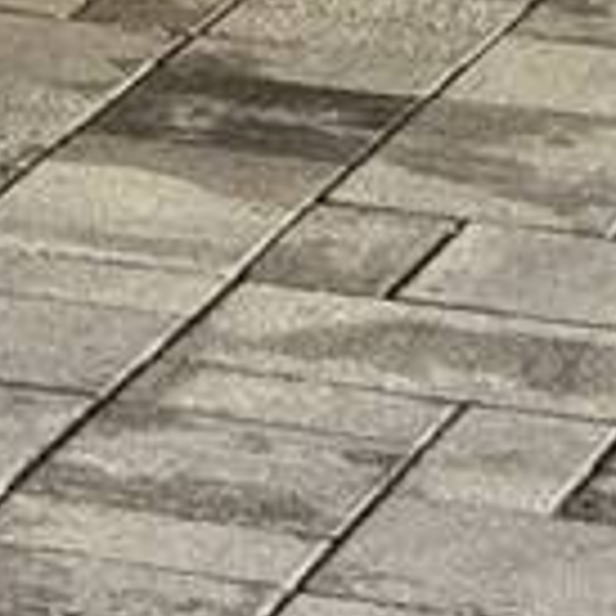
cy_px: -1156
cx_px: -1605
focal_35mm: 371
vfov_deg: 4.5
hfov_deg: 4.4
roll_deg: +0.0
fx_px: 7469
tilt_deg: -7.4
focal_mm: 6.76
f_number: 1.78
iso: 64
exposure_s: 1/1152
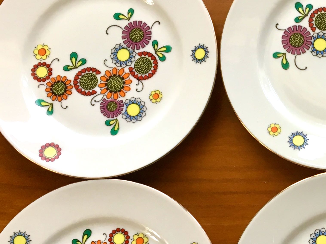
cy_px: 214
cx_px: 340
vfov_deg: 18.8
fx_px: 725
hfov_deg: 24.0
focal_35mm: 77
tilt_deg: -83.4
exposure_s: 1/33
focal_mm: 4.15
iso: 25
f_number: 2.2
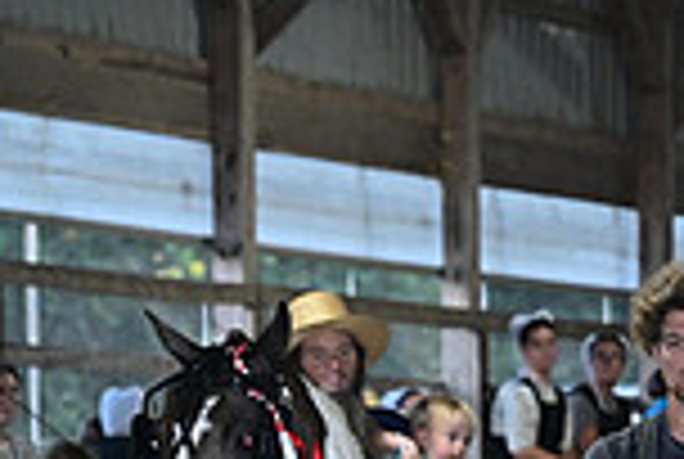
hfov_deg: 6.0
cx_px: 576
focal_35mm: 343
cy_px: 844
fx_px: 6530
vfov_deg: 4.0
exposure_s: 1/202
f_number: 4
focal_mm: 90
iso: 2000
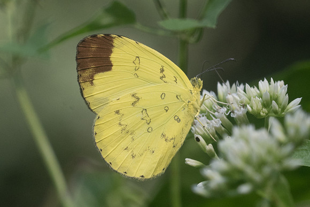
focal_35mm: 470
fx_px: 4049
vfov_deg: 2.9
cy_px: 105
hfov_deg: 4.4
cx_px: 155
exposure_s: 1/250
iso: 1000
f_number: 14
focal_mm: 150
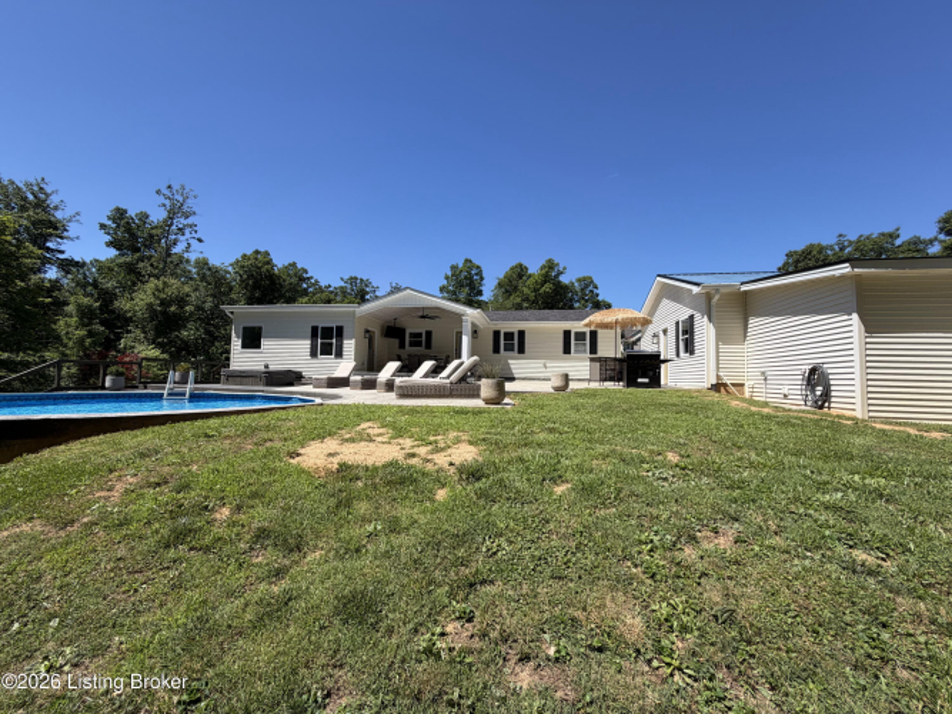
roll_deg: -1.1
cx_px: 476
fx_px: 385
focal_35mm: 14
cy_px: 357
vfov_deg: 85.7
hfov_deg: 102.1
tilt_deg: +2.4
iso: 25
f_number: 2.2
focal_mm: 2.22
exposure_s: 1/770
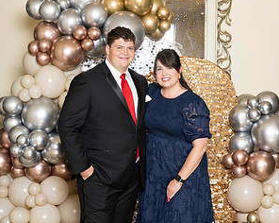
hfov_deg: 19.2
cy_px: 157
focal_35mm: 100
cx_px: 140
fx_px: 825
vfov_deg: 15.3
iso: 250
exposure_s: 1/200
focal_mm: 70
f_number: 5.6
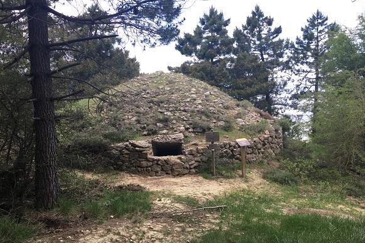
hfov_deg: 60.3
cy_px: 132
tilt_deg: -8.4
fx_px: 314
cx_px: 179
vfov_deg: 42.3
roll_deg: +2.9
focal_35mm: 31
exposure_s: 1/222
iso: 25
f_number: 2.2
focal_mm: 4.15
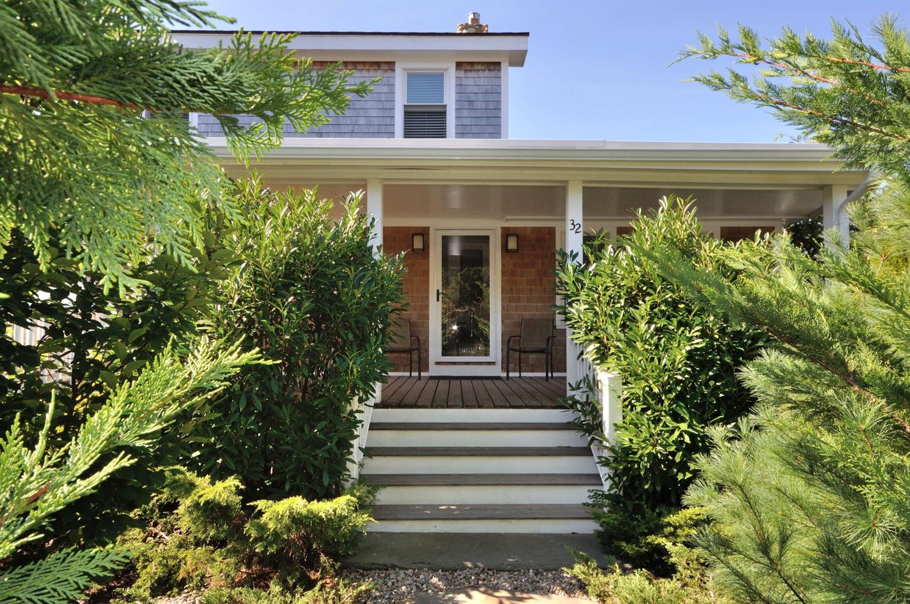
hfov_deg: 81.3
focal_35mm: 21
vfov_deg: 59.3
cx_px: 455
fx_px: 530
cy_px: 302
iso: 400
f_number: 18
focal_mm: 14
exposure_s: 1/80
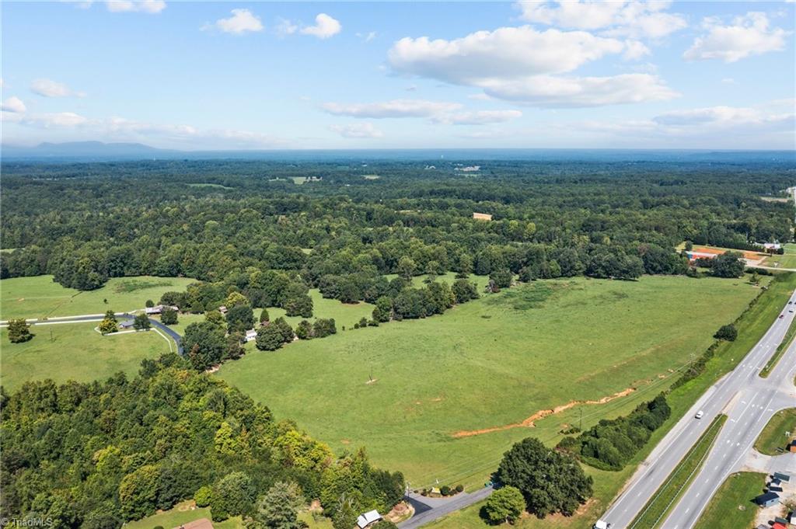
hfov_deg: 65.5
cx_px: 398
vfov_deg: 46.3
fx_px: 619
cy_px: 264
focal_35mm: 28
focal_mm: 10.26
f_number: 5.6
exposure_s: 1/400
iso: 100
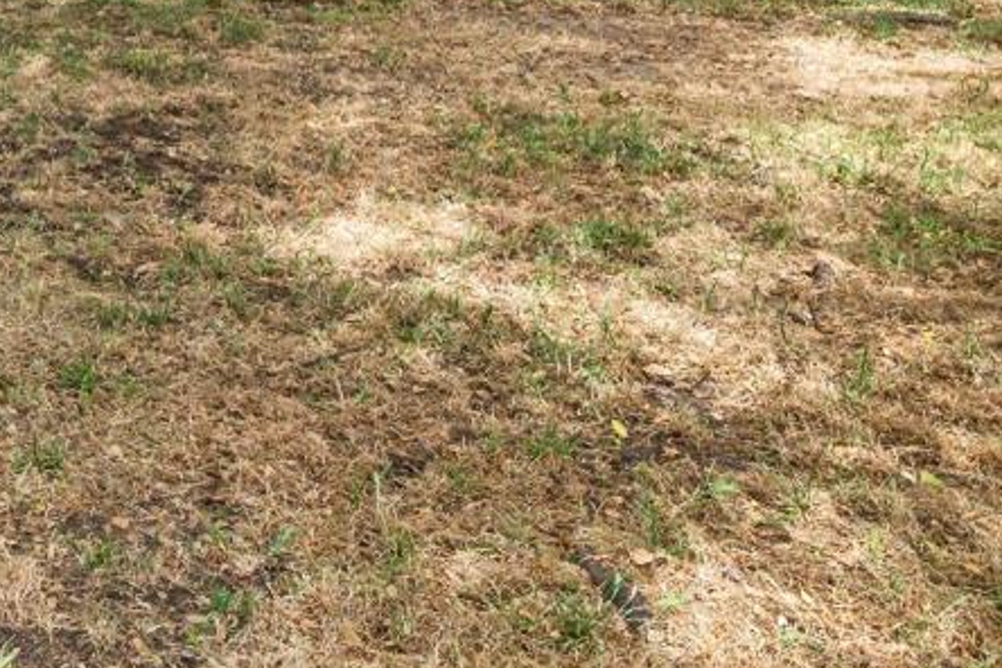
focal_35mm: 54
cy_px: -420
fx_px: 1503
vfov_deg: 20.3
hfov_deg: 29.6
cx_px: -302
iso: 400
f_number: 8
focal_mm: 16
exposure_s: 1/160
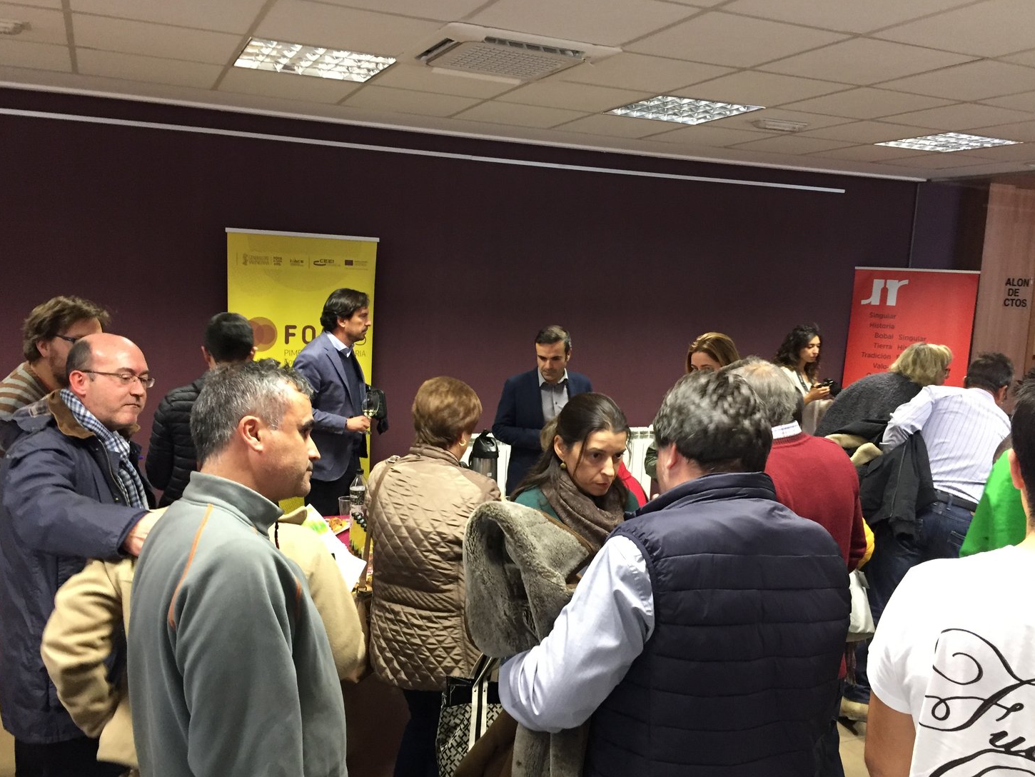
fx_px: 897
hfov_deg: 60.0
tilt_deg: -6.8
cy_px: 391
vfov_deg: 46.8
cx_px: 517
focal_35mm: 30
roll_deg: -2.5
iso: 250
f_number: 2.2
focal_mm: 4.15
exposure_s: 1/20
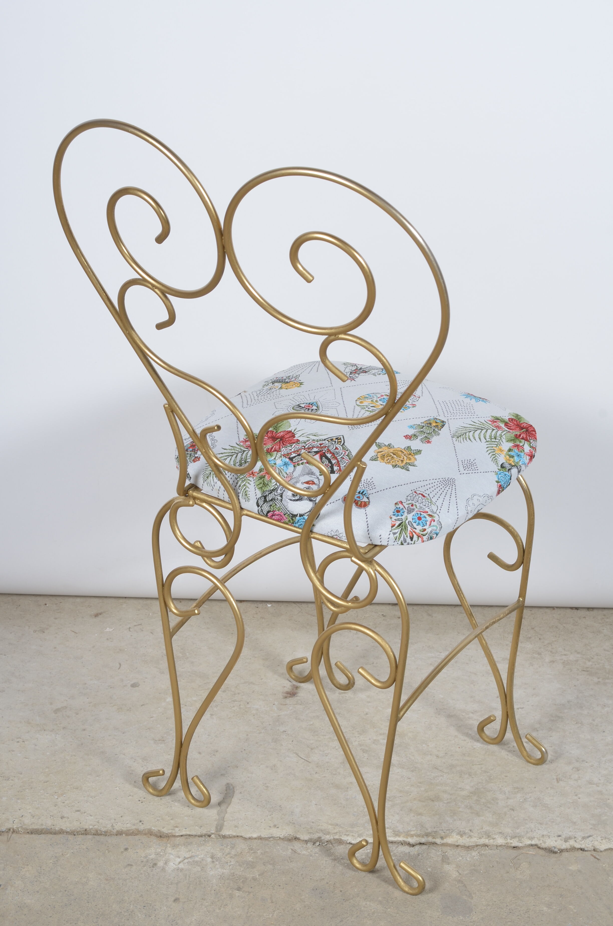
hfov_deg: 18.1
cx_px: 306
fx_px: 1924
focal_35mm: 75
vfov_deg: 27.0
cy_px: 463
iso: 100
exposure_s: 1/125
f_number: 10
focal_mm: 50
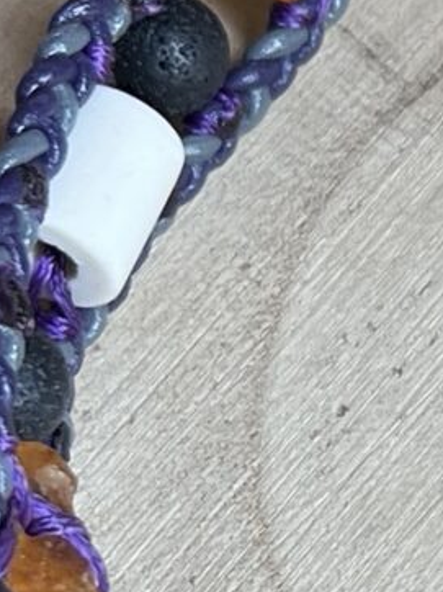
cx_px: 1031
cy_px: 518
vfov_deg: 10.7
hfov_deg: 7.6
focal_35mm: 184
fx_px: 3143
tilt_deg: -58.5
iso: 80
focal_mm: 5.7
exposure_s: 1/100
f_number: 1.5
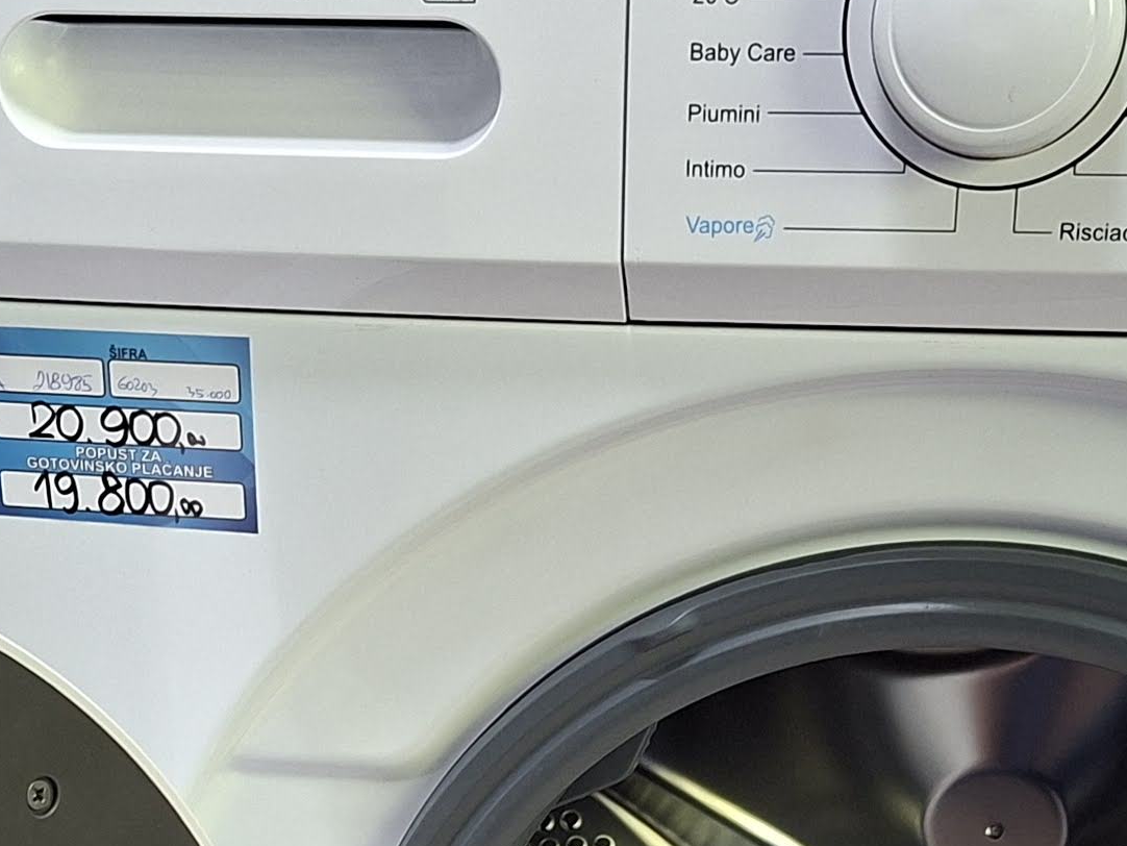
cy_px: 1065
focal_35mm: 85
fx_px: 2768
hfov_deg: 23.0
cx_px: 518
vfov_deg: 16.5
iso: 250
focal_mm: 5.54
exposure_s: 1/33
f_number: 1.8
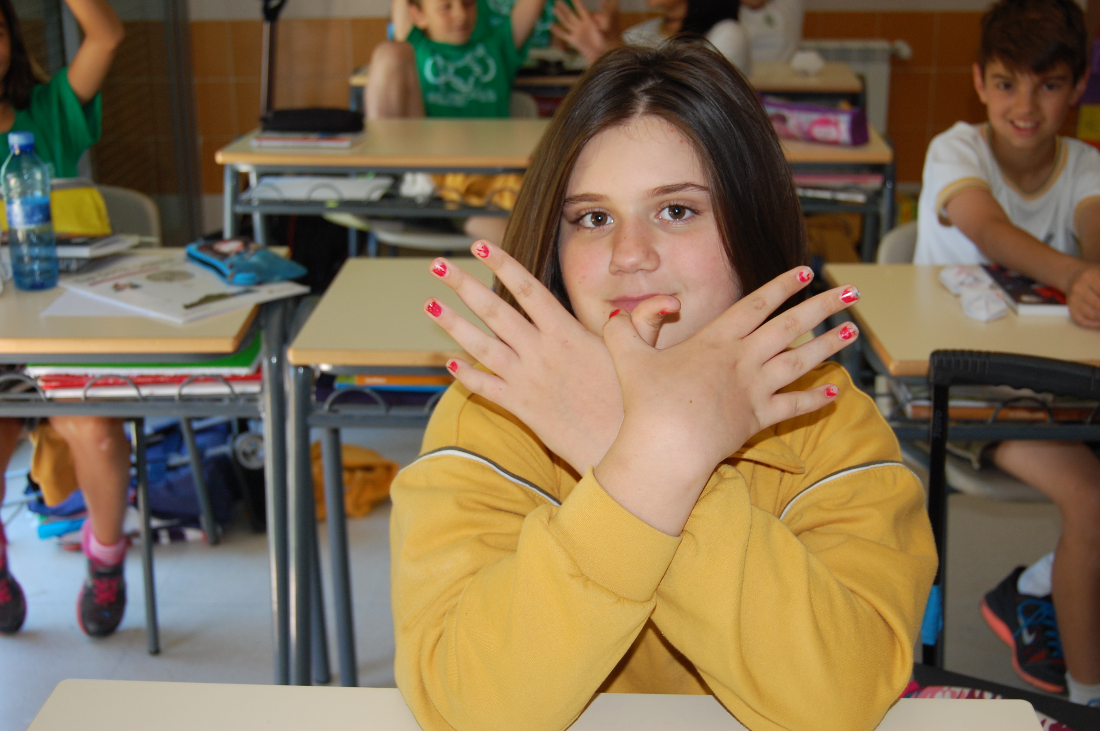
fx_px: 1465
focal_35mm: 48
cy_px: 366
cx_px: 550
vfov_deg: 28.0
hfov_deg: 41.1
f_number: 4.5
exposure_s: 1/60
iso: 400
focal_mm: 32
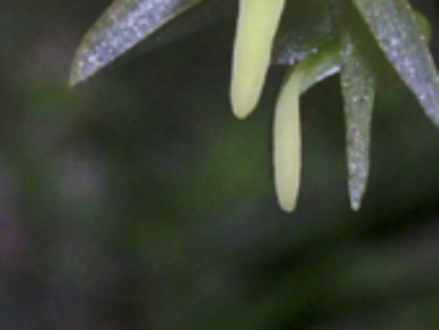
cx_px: 891
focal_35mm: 944
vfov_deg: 1.6
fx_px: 11980
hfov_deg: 2.1
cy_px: 299
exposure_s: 1/180
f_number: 8
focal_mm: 50.69
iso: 100
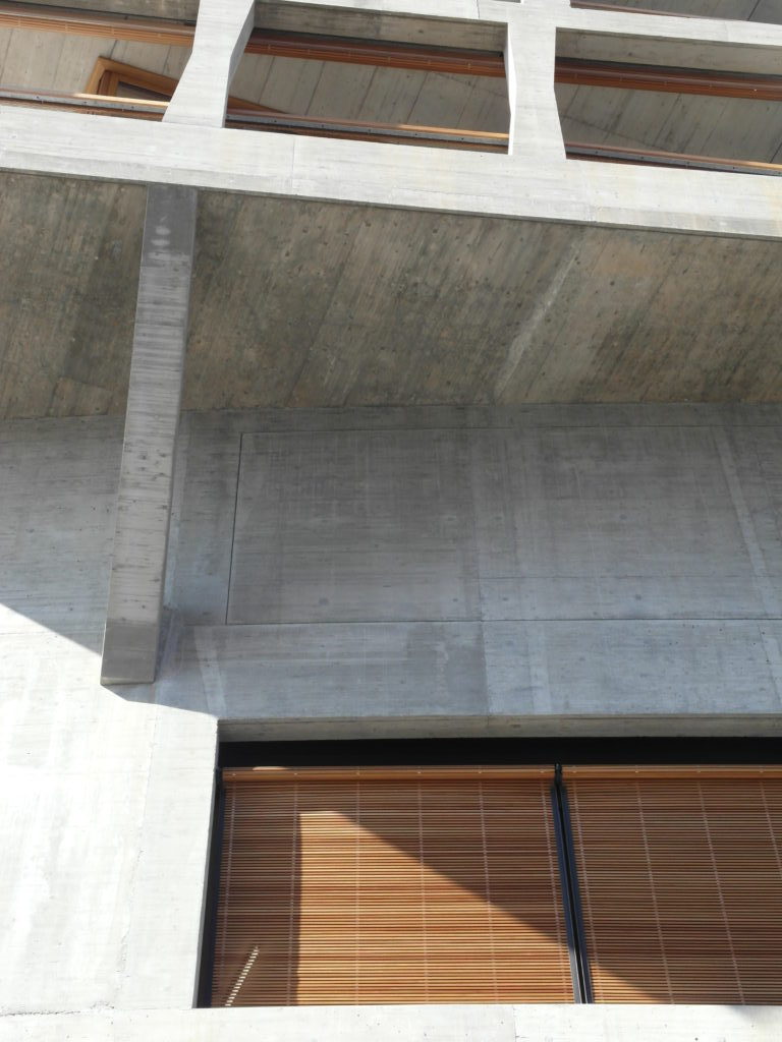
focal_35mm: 57
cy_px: 521
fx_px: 1717
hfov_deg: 25.7
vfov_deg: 33.8
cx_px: 391
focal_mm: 12.3
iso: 80
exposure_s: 1/180
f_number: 4.7
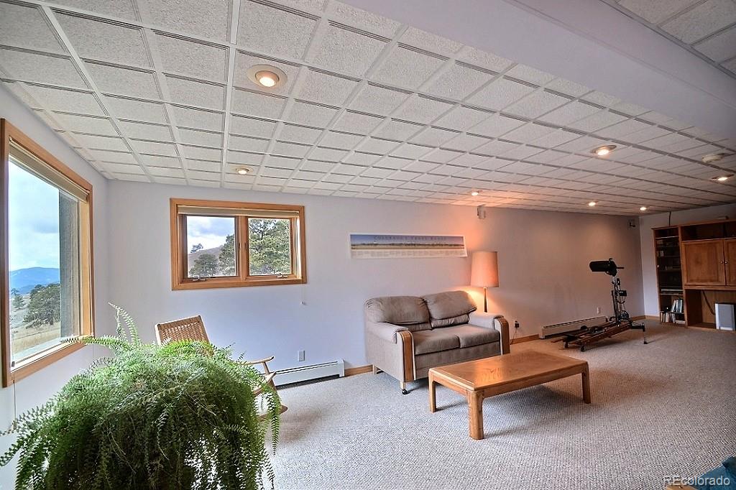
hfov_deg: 100.4
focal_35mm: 15
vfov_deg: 77.3
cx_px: 368
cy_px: 245
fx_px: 307
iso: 400
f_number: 9
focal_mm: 10
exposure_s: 1/2
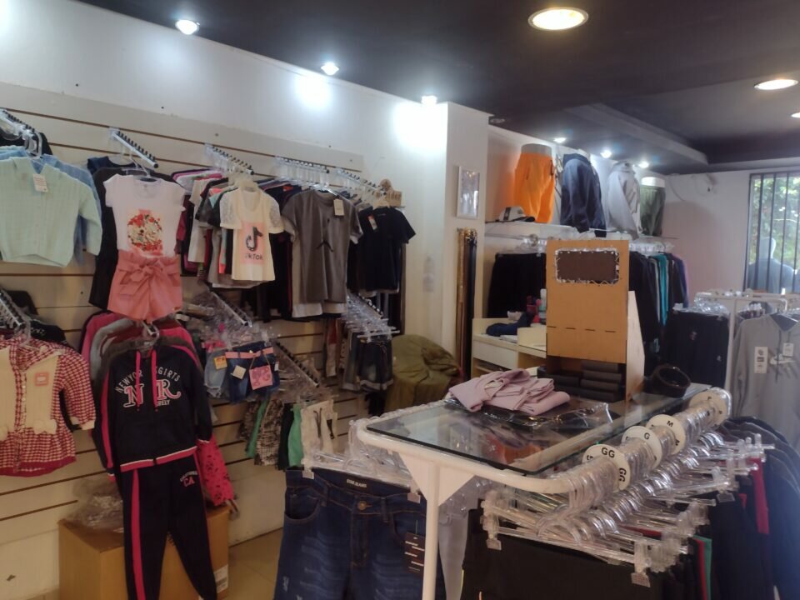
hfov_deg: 65.3
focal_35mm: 27
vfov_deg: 51.4
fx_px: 624
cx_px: 400
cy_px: 300
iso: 111
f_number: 1.7
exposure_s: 1/60
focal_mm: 4.71
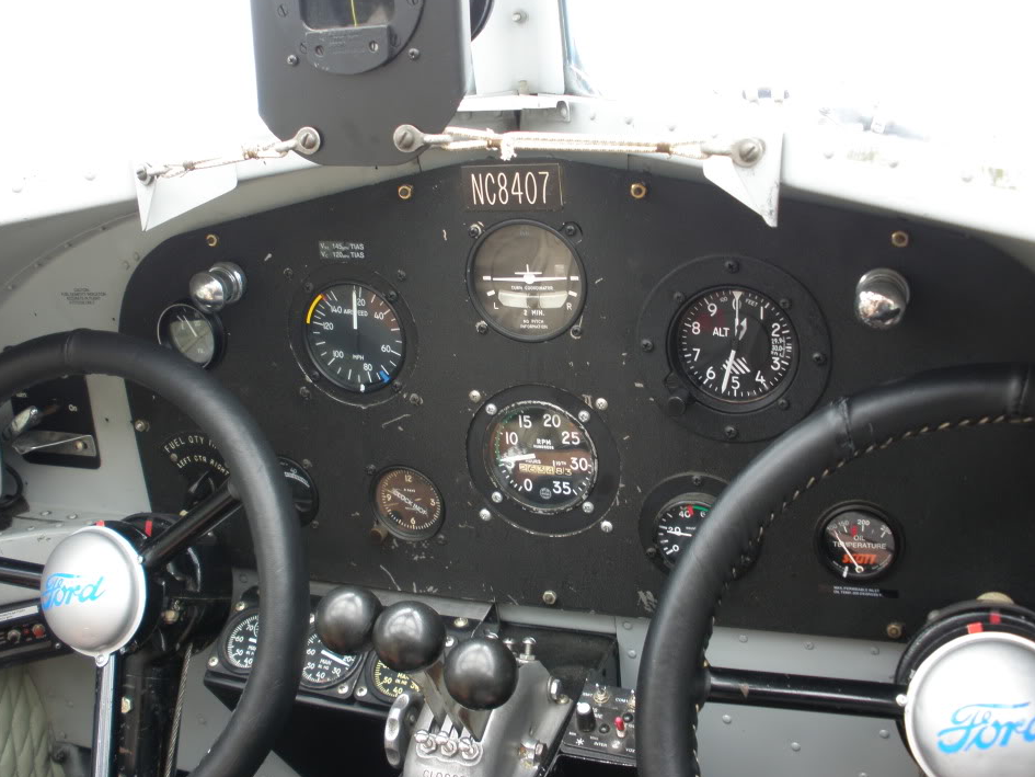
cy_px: 388
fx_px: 1166
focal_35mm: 39
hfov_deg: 47.8
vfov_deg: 36.8
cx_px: 538
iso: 64
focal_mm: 6.3
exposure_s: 1/30
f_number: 3.5
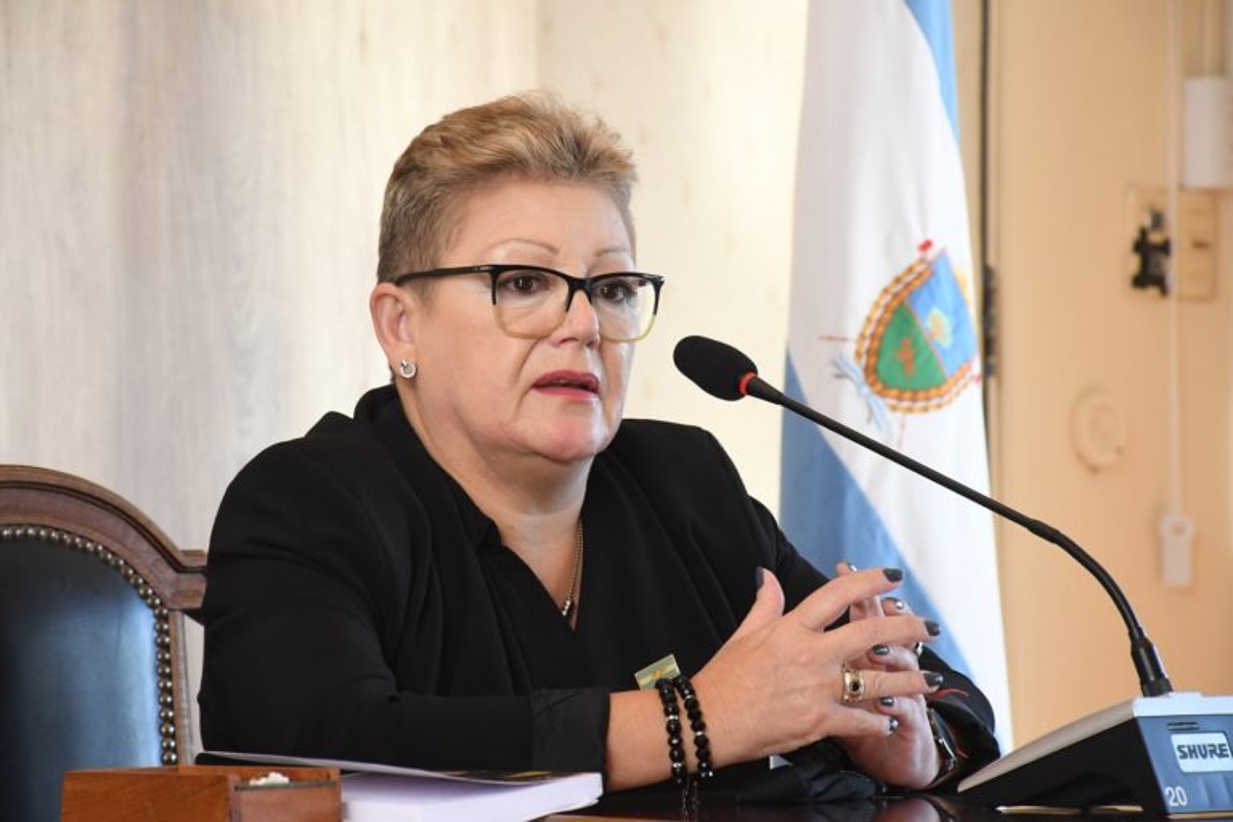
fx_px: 6267
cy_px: 411
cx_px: 616
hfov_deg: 11.2
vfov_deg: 7.5
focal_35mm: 183
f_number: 8
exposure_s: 1/250
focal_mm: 122
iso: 1600
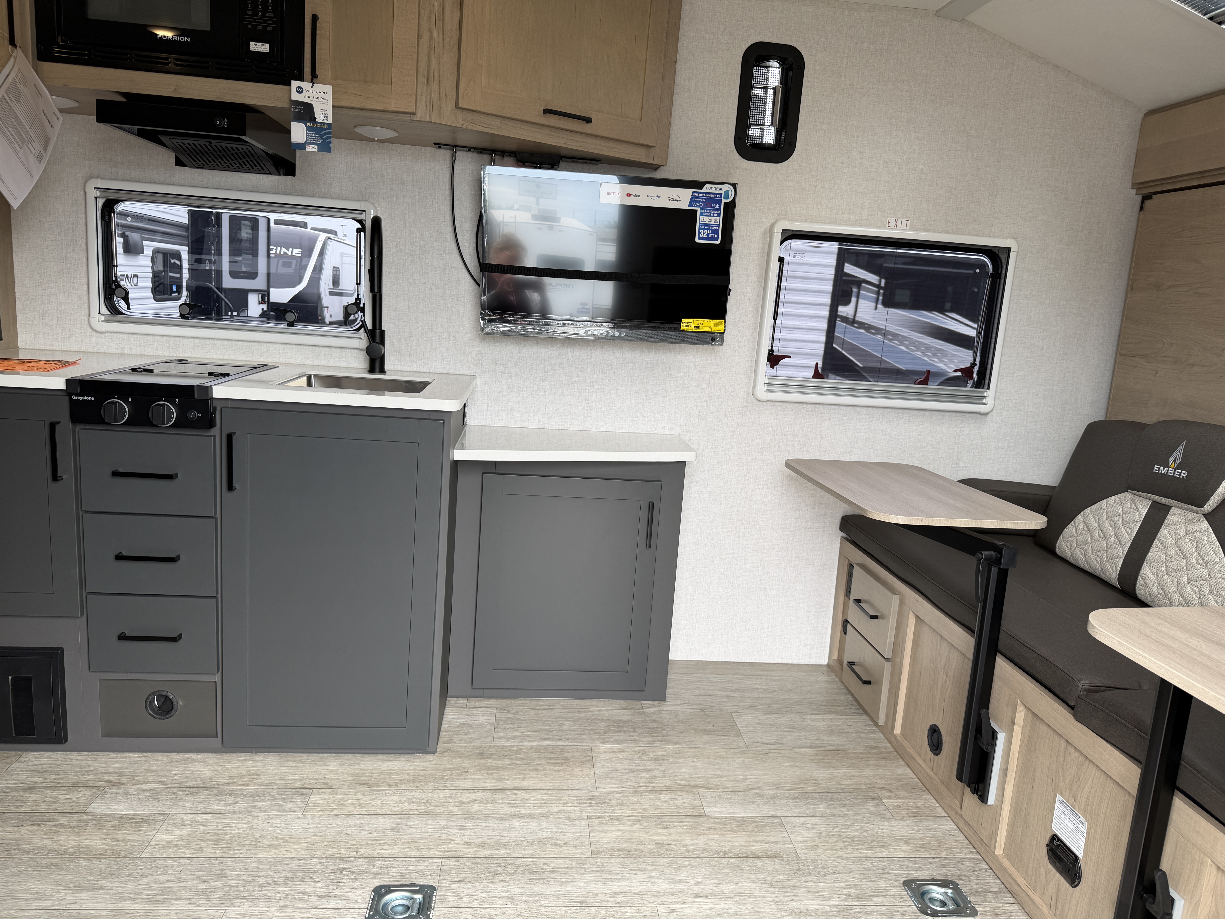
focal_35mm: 24
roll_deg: -3.5
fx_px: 849
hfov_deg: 71.6
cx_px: 612
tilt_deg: -9.1
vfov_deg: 56.8
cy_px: 460
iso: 64
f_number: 1.78
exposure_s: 1/122
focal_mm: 6.76
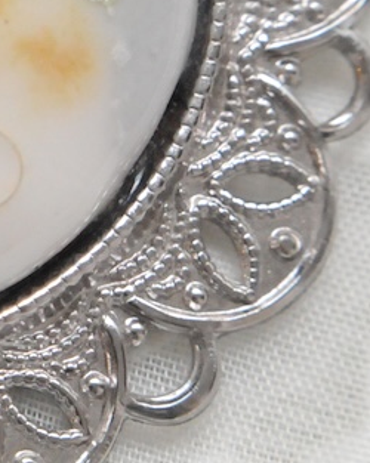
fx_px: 18470
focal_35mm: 1348
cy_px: 31
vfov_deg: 1.4
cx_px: -222
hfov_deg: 1.1
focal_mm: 300
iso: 3200
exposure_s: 1/320
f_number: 9
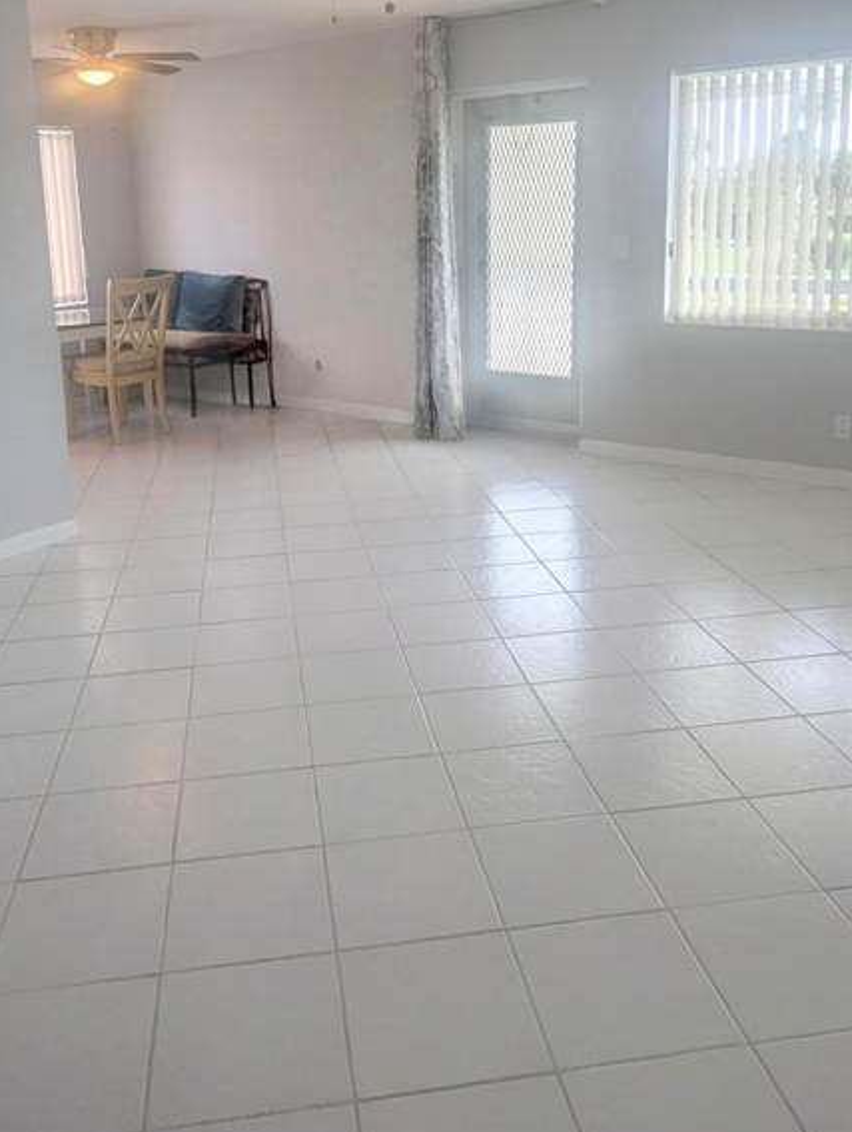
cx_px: 377
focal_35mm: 30
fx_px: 982
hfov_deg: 46.8
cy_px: 402
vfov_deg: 58.9
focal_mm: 2.35
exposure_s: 1/113
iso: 48
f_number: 2.2
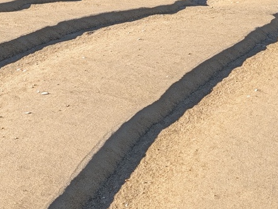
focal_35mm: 87
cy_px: -121
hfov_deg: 22.5
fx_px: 700
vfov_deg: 15.5
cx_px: 160
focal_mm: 6.9
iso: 23
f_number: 1.68
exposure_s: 1/865
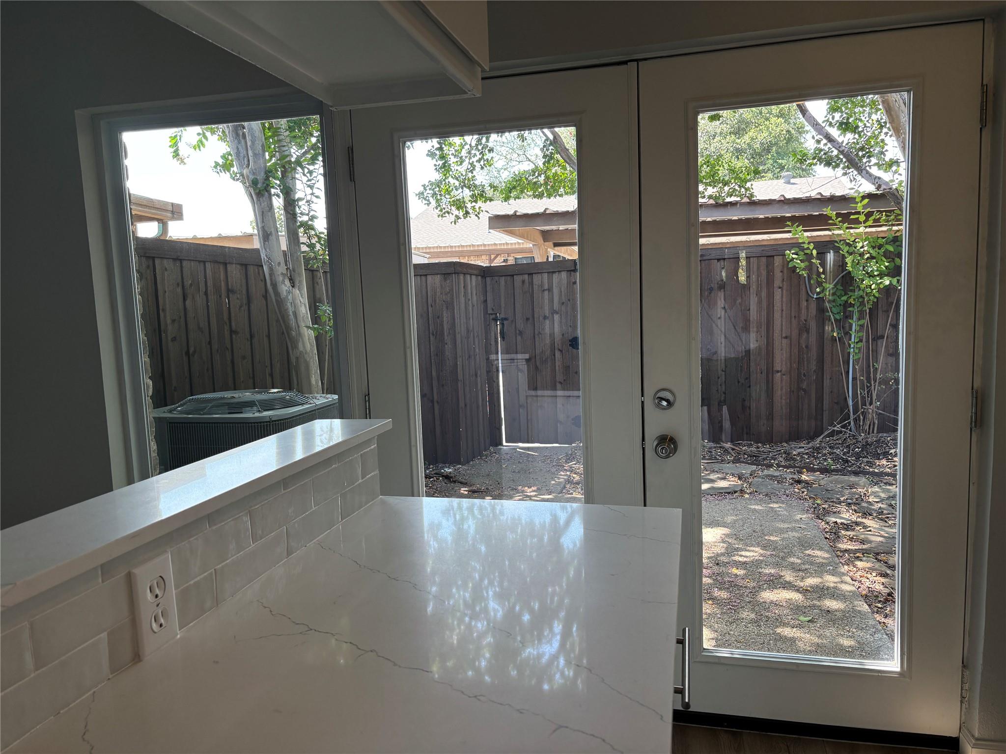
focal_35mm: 26
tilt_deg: -6.2
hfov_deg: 67.3
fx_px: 756
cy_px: 377
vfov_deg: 53.1
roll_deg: +2.7
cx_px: 503
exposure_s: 1/120
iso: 64
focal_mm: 5.96
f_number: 1.6
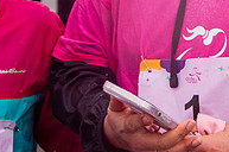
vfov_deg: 9.3
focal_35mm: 137
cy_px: -166
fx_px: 870
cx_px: 162
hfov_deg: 15.0
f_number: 4
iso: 1600
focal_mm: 30
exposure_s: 1/3200
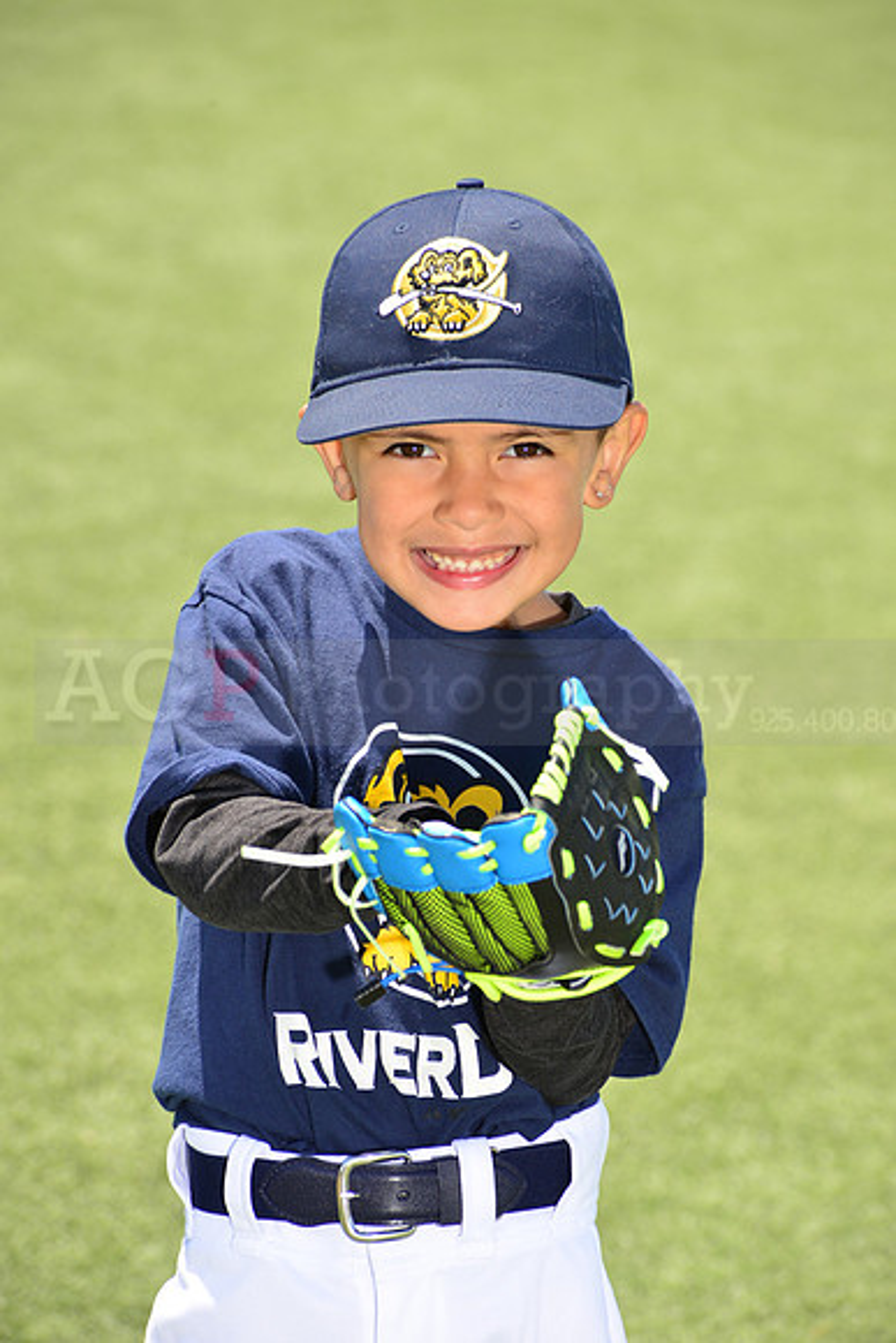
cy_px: 672
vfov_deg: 10.3
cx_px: 448
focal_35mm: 200
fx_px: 7462
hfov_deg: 6.9
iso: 250
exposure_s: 1/250
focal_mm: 200
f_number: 11
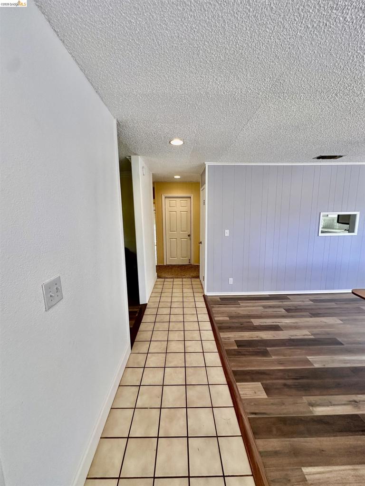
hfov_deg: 85.7
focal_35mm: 14
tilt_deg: -10.0
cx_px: 182
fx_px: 197
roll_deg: +0.7
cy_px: 243
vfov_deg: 102.1
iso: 125
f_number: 2.2
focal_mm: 2.22
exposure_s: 1/100
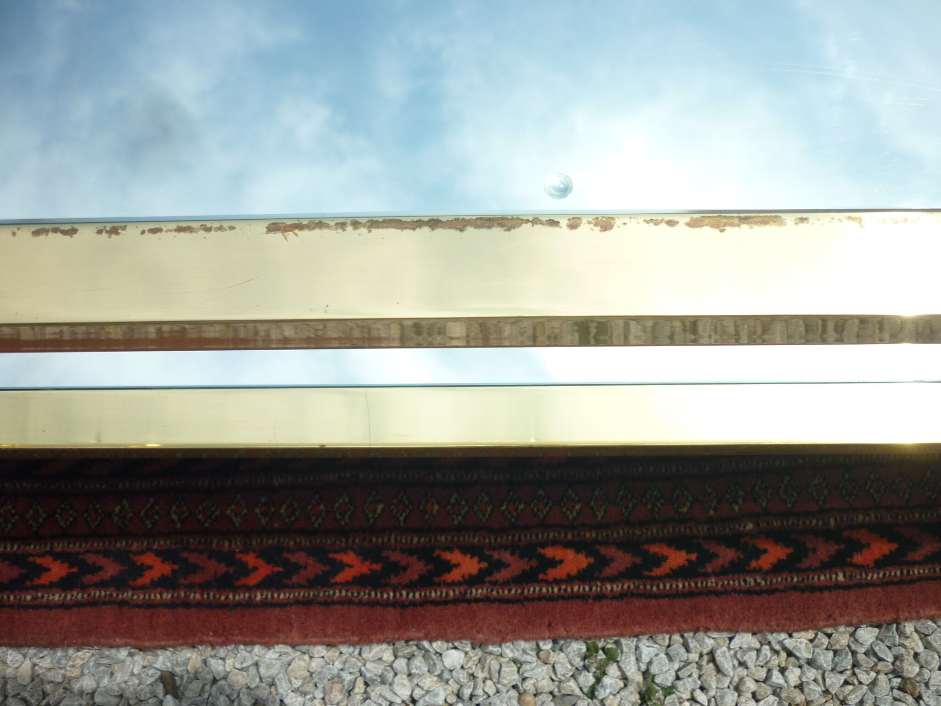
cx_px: 470
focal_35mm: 33
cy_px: 353
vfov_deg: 42.9
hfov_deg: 55.4
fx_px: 897
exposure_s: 1/160
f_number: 8
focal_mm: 5.5
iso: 80
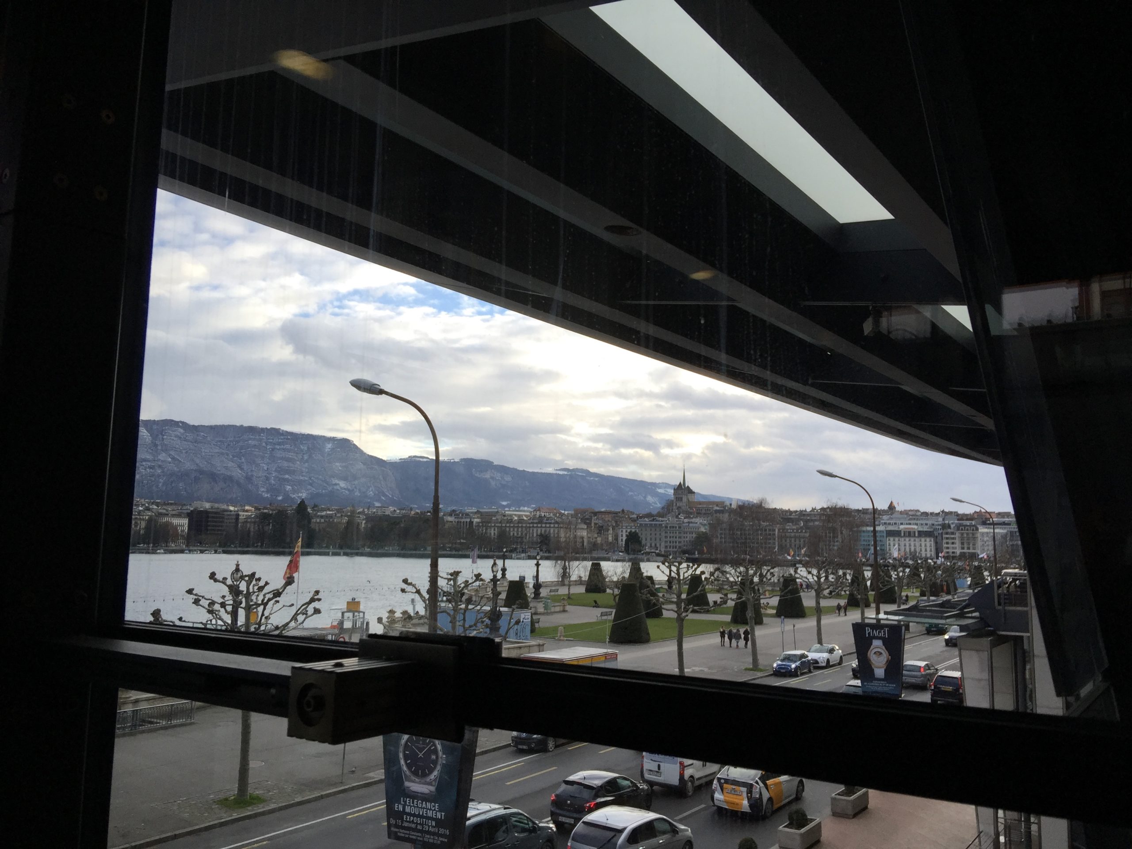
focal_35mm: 29
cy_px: 424
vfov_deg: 48.2
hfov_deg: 61.7
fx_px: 948
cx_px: 566
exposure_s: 1/146
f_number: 2.2
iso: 32
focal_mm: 4.15
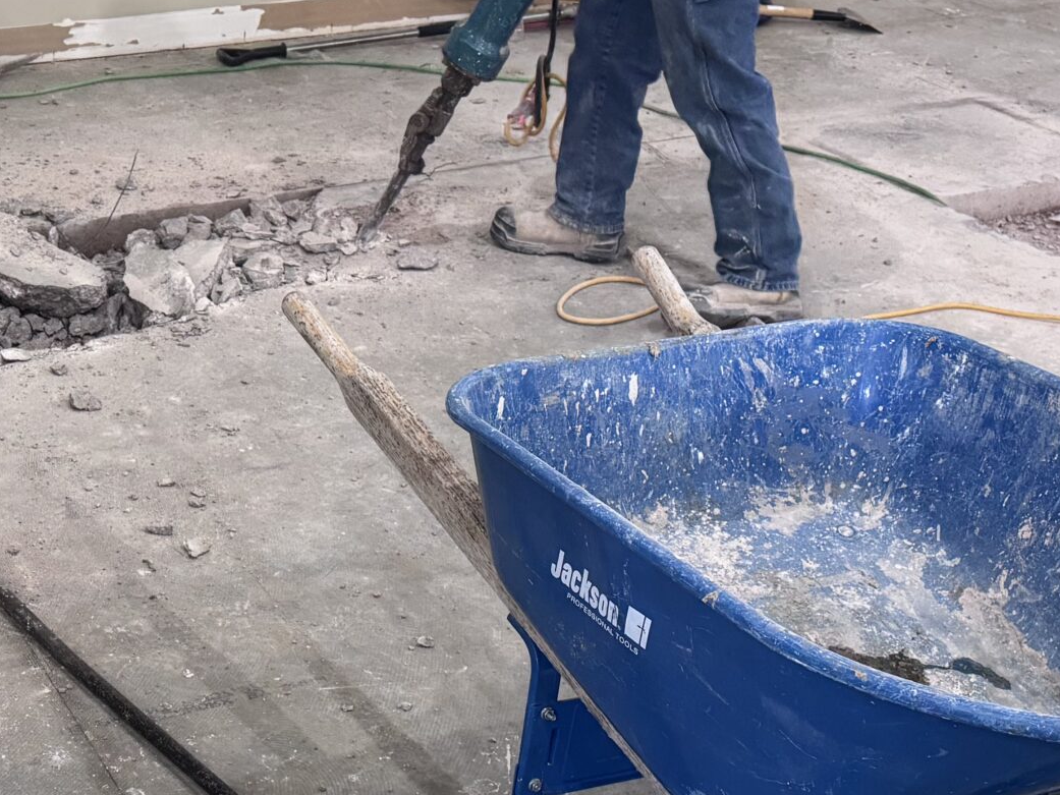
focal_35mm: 59
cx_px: 206
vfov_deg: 24.4
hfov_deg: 31.8
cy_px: 648
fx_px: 1807
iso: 400
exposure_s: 1/60
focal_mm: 6.76
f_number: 1.78
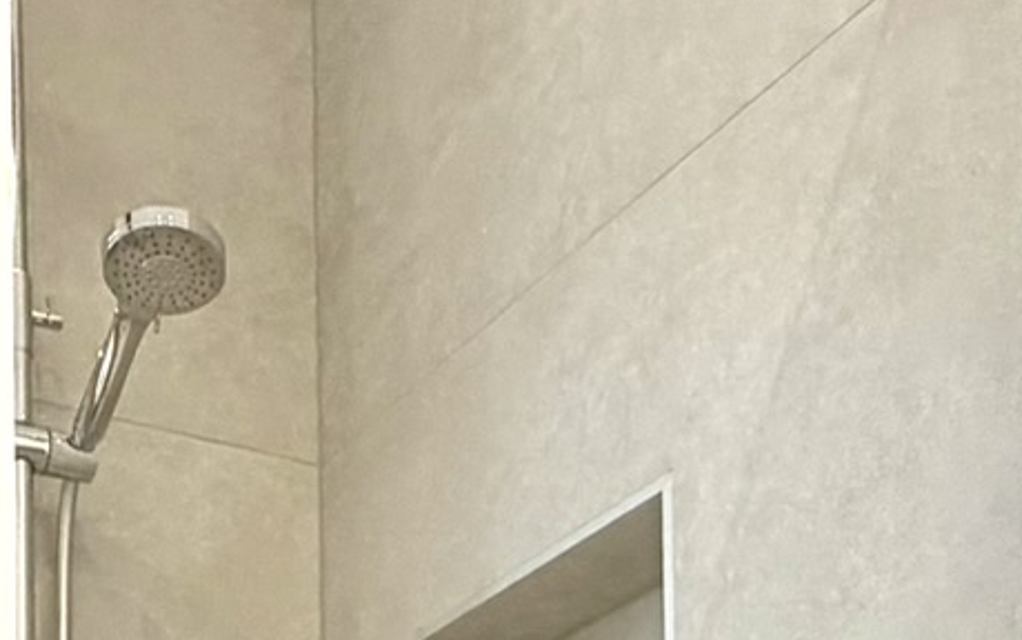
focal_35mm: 66
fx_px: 1839
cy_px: 1302
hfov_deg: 31.0
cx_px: 451
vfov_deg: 15.5
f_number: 2.2
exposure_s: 1/100
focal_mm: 2.22
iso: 250
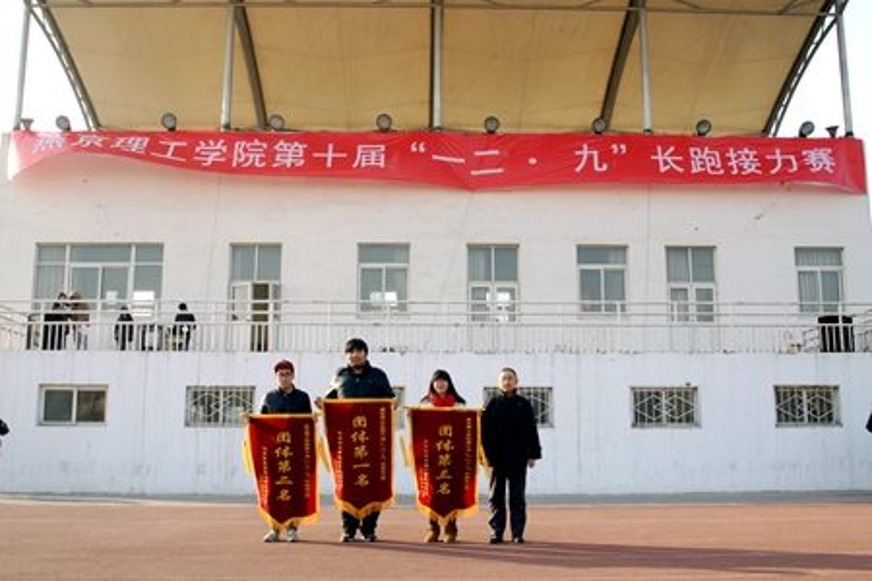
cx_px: 436
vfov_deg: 36.9
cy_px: 290
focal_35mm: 36
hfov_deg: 53.1
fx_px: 872
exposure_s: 1/160
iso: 200
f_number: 10
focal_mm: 24
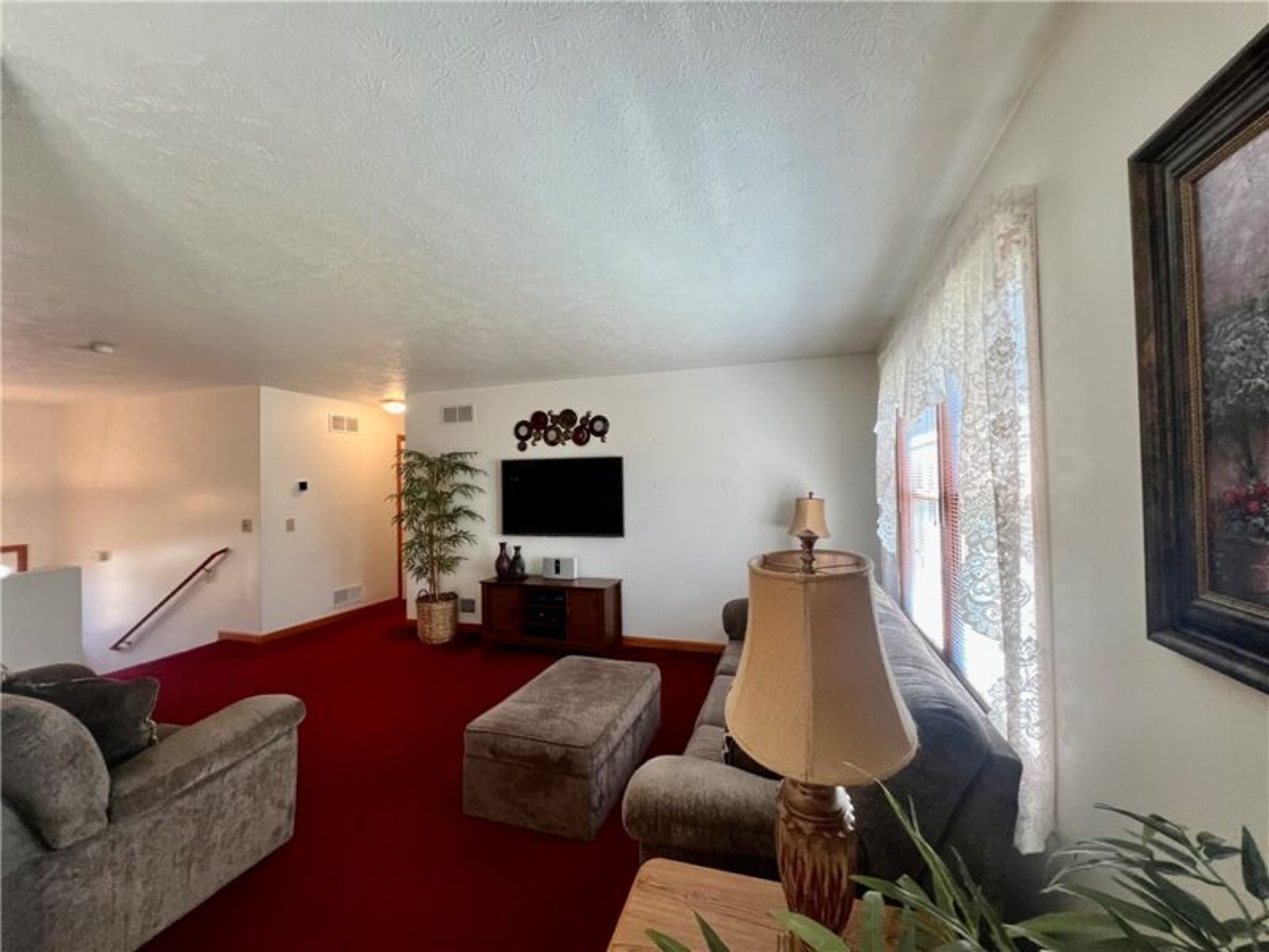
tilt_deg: +0.2
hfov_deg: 106.2
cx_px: 634
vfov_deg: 89.9
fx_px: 477
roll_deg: +0.8
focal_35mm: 13
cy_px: 476
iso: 125
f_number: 1.8
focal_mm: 1.57
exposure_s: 1/120
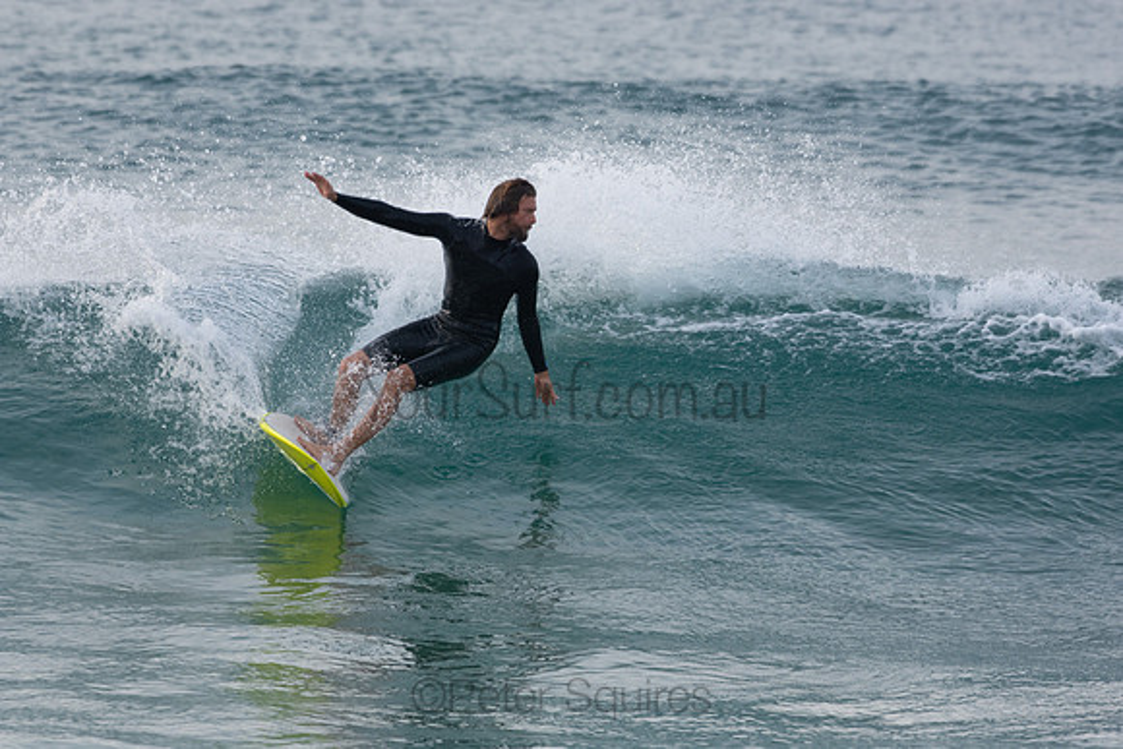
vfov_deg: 2.9
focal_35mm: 480
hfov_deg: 4.3
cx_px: 562
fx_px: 14976
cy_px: 374
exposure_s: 1/1250
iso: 560
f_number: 5.6
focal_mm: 320
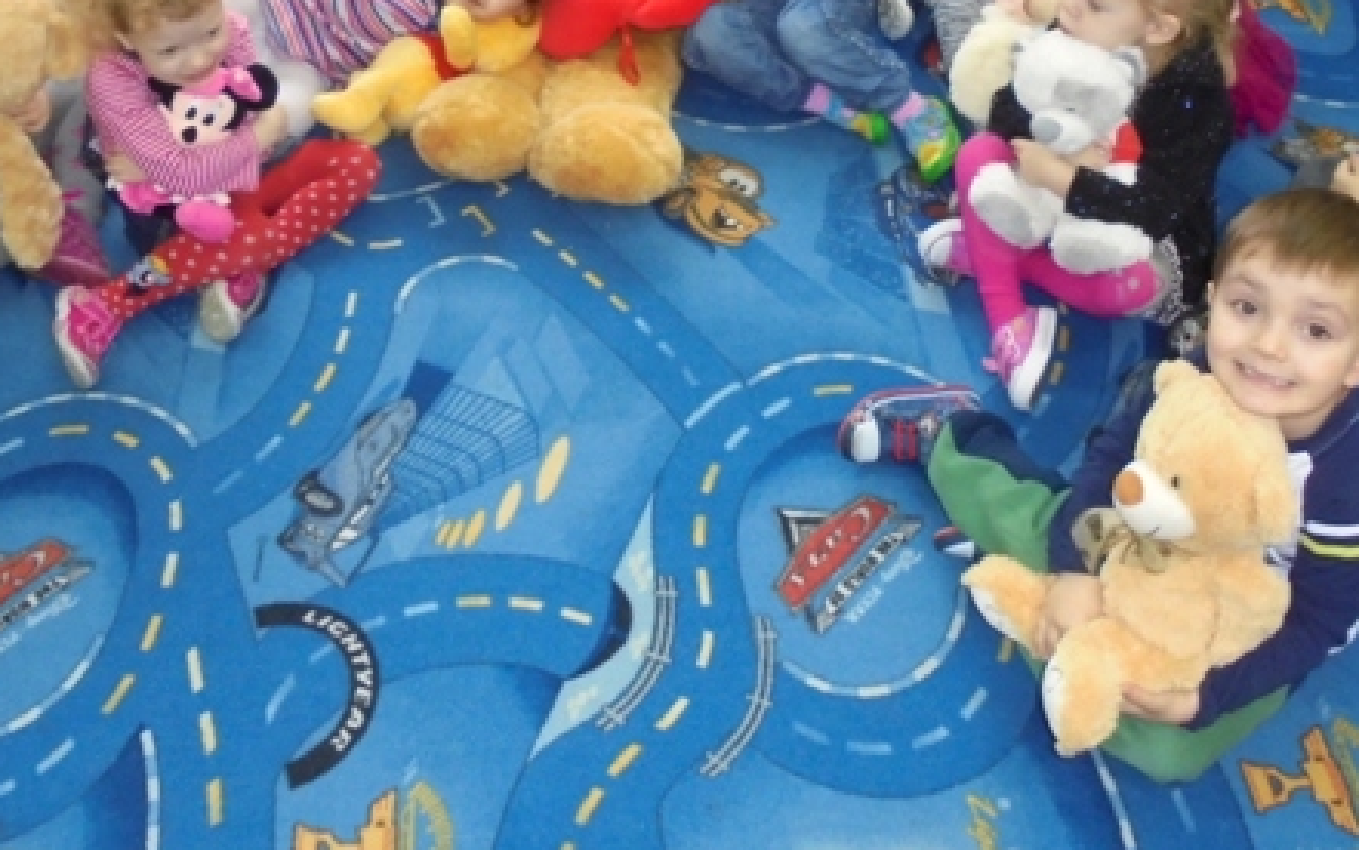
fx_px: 1482
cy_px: 206
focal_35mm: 40
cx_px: 687
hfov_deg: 49.3
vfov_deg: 31.4
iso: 400
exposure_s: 1/30
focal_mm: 4.6
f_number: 3.5
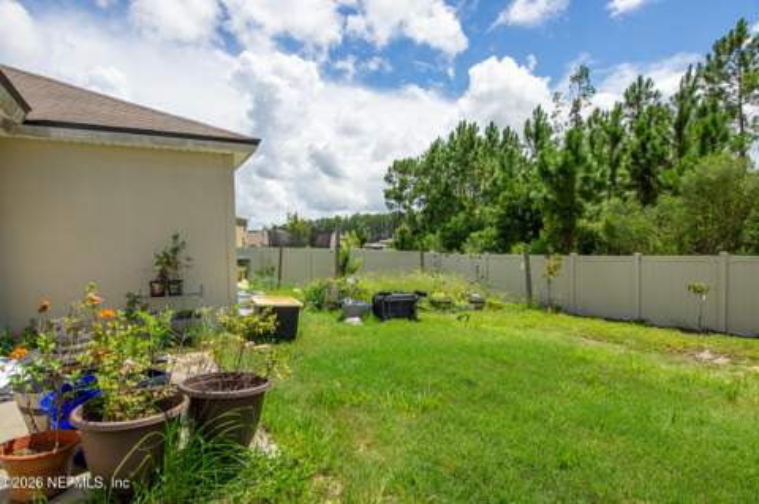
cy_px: 250
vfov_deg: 63.9
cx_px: 382
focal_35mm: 19
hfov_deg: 86.4
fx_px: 404
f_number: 8
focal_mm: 12
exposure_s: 1/350
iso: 100
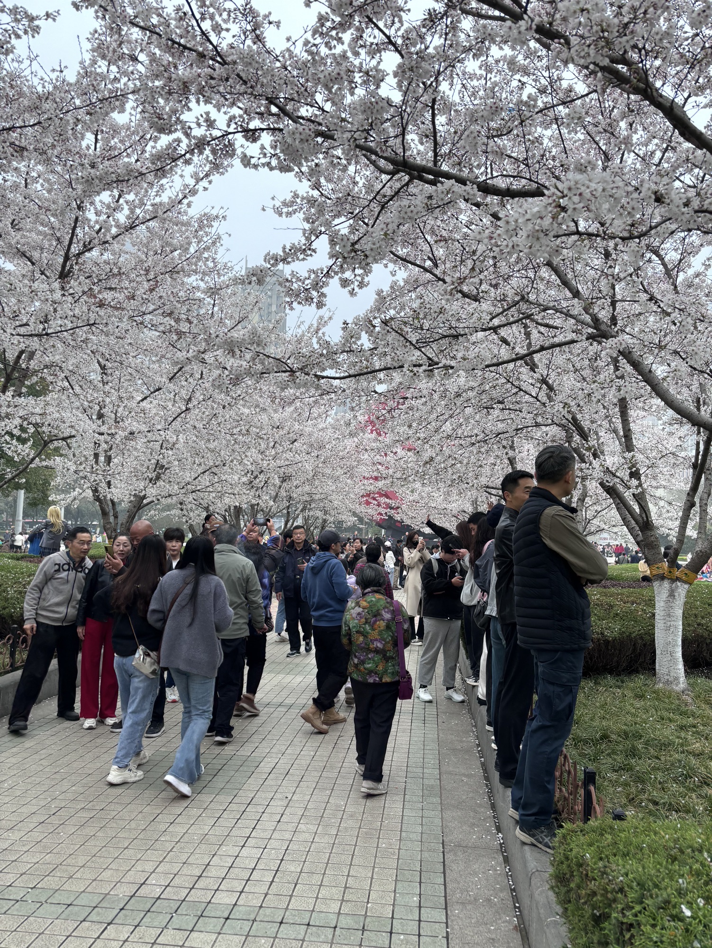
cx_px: 356
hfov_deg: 53.1
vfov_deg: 67.3
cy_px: 474
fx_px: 712
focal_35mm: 26
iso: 32
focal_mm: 5.96
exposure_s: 1/133
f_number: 1.6
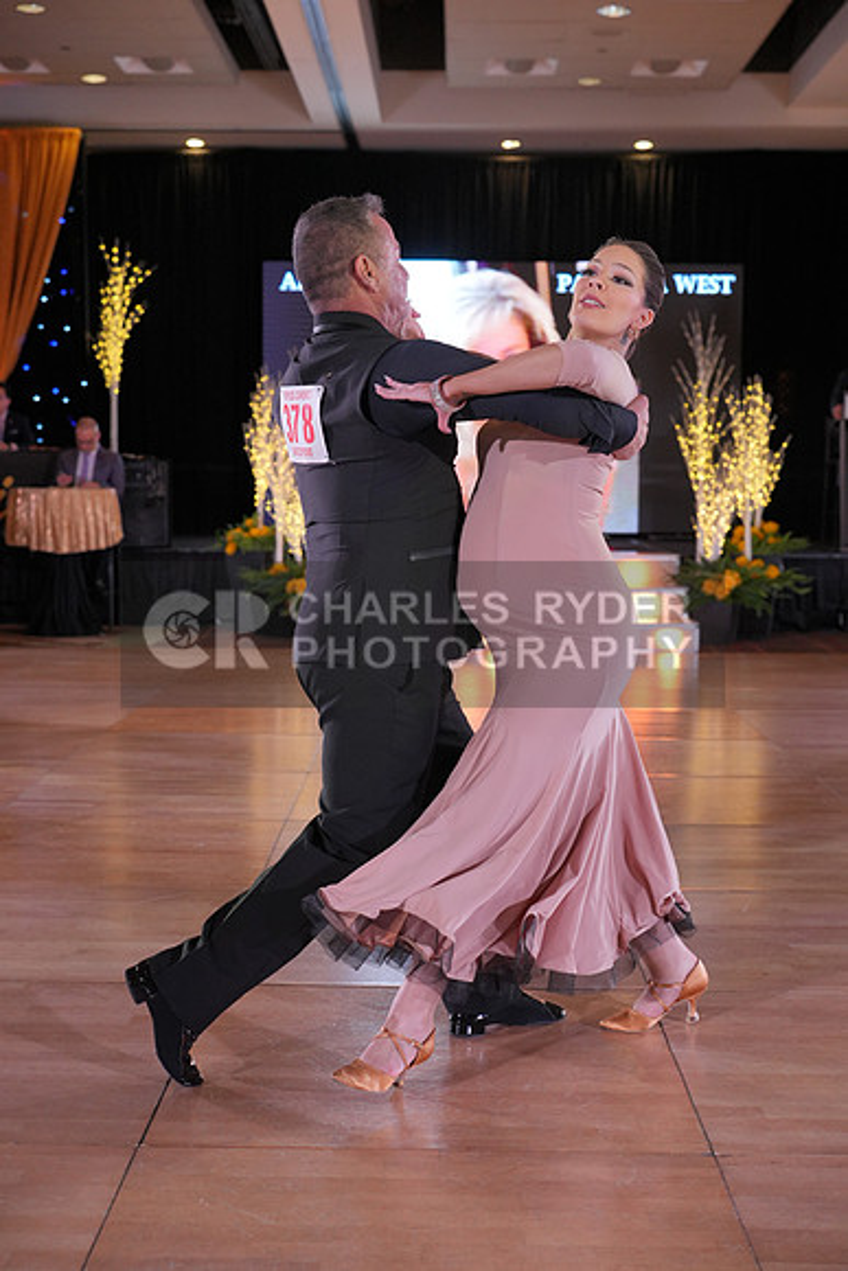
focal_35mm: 50
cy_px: 636
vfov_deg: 39.6
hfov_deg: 27.0
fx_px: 1765
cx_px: 424
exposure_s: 1/400
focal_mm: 50
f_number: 4
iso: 1600
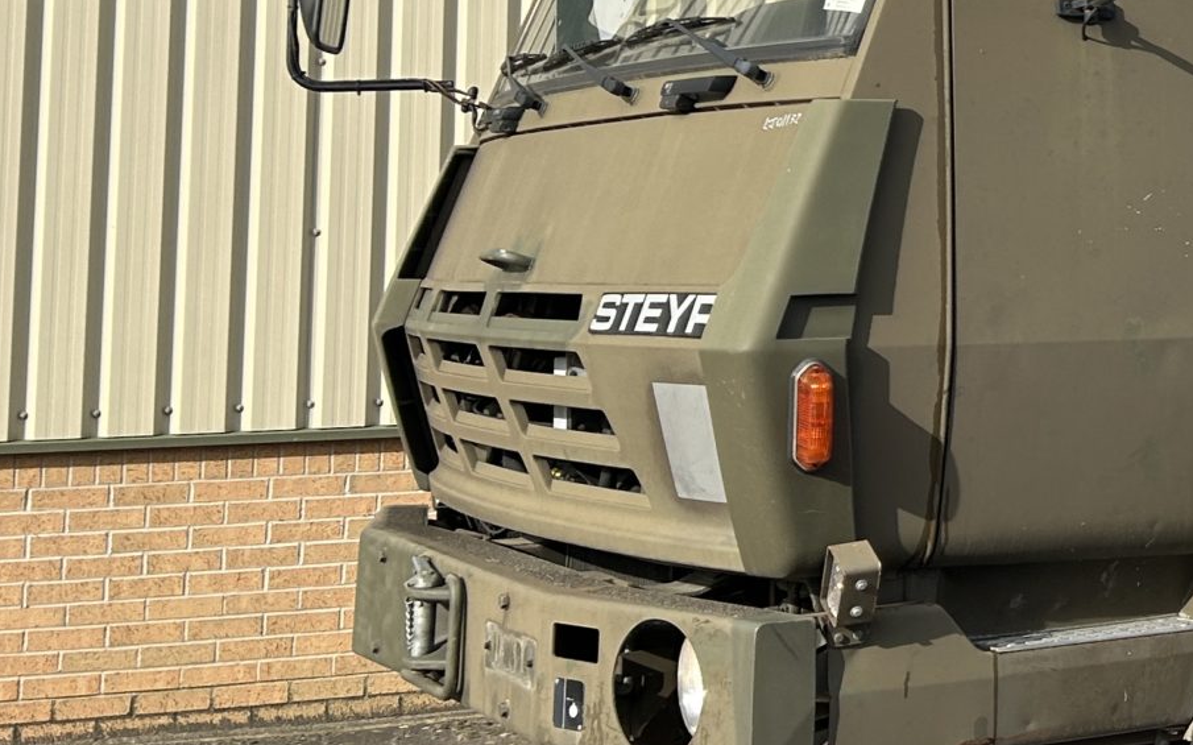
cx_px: 1641
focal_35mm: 78
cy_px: 17
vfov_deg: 16.4
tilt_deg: +6.0
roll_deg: +0.3
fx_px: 2535
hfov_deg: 22.9
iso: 50
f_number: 1.5
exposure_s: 1/3257
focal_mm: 5.7
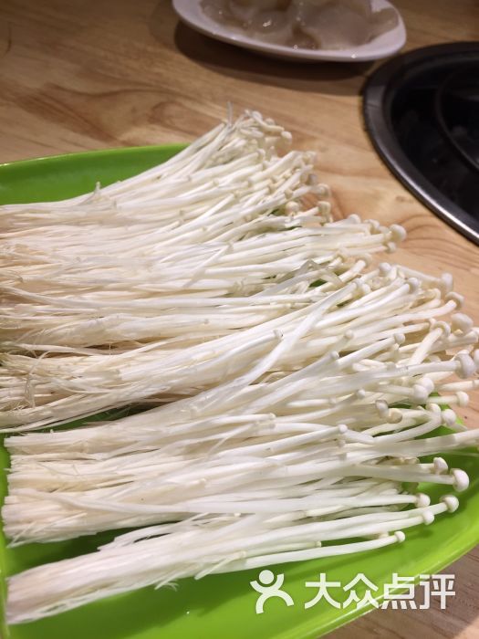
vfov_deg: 61.7
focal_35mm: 29
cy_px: 320
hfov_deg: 48.2
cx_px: 240
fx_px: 535
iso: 32
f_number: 2.2
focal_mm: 4.15
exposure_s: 1/111
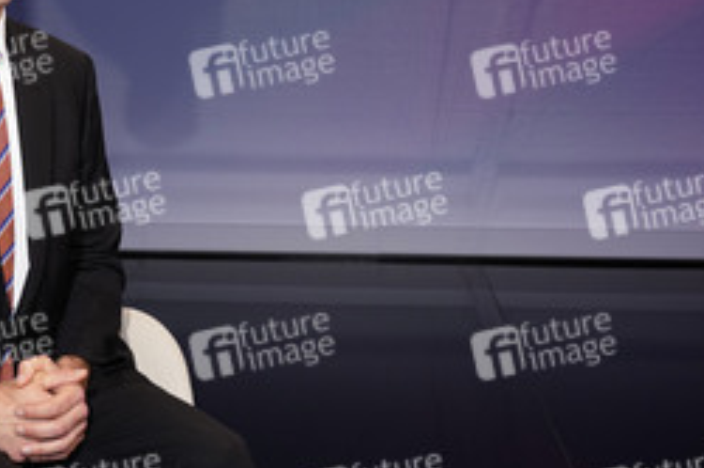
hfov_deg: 35.6
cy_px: 135
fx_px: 1094
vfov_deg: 23.9
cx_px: 300
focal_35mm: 56
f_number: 5
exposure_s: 1/125
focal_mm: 31
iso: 2000
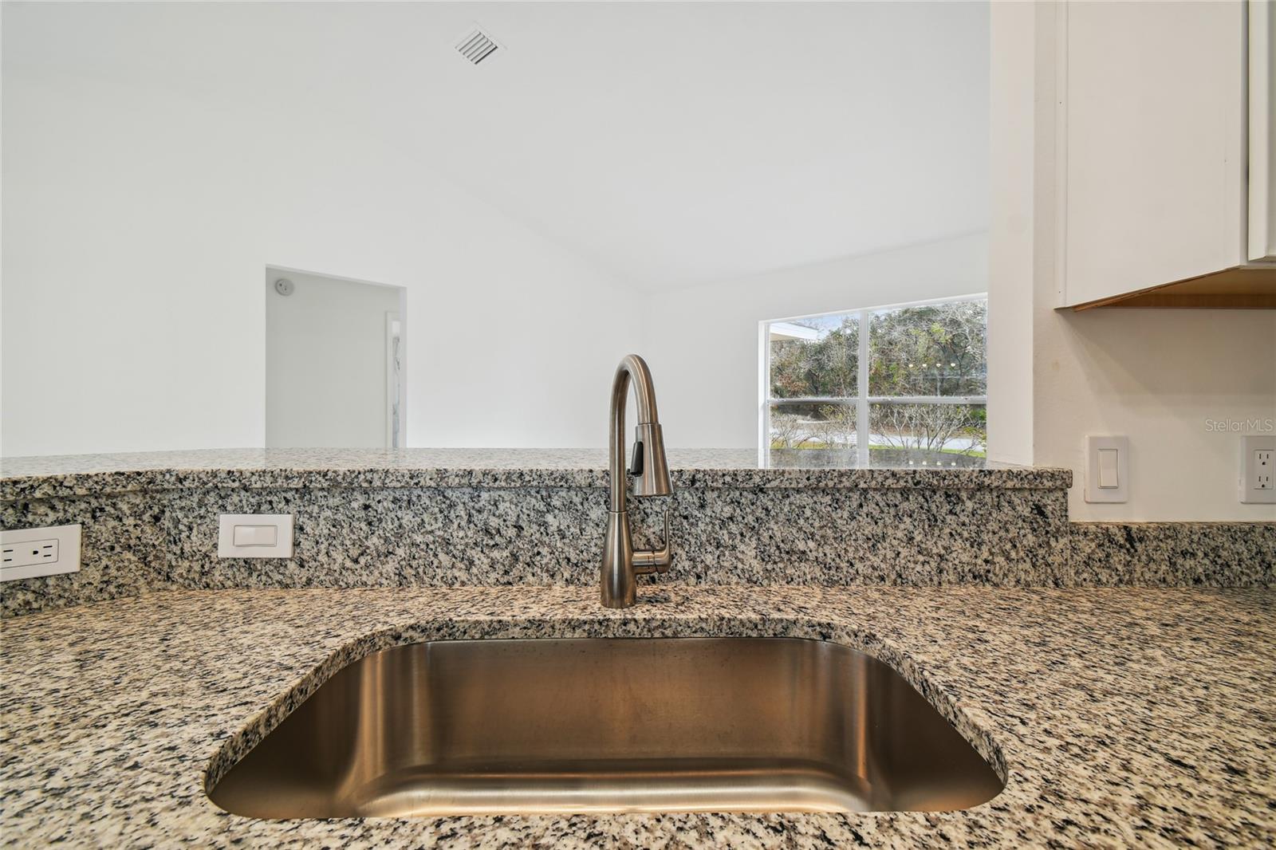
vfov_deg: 77.3
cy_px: 425
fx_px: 532
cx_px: 638
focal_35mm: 15
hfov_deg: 100.4
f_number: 7.1
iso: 100
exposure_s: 1/5
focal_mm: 10
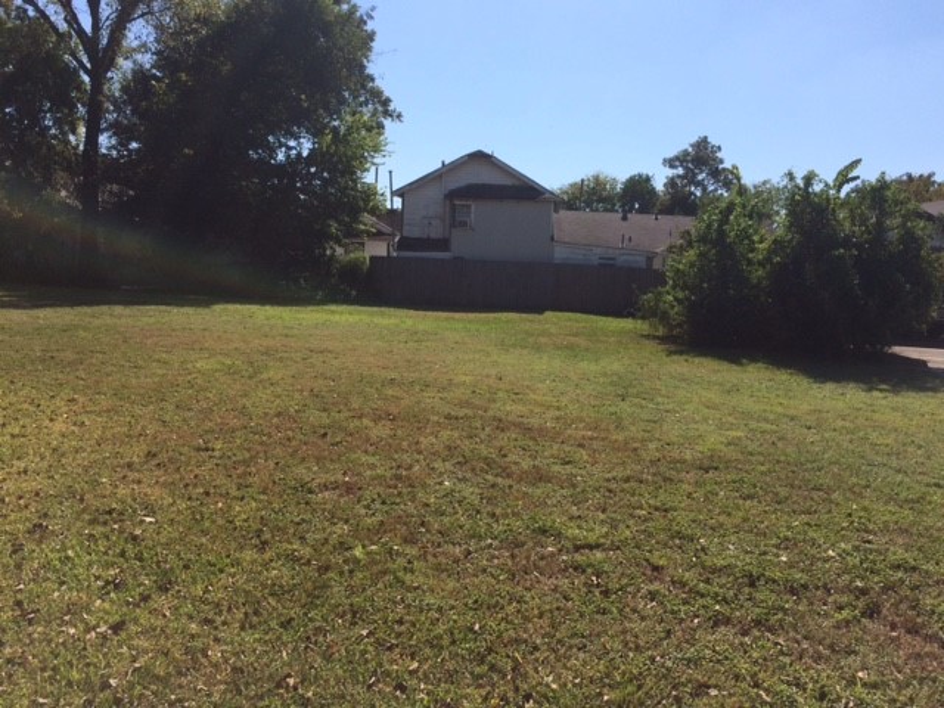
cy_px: 354
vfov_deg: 48.2
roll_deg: -2.6
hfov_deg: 61.7
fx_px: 791
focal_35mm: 29
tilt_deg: -8.4
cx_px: 472
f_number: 2.2
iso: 32
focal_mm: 4.15
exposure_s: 1/2933
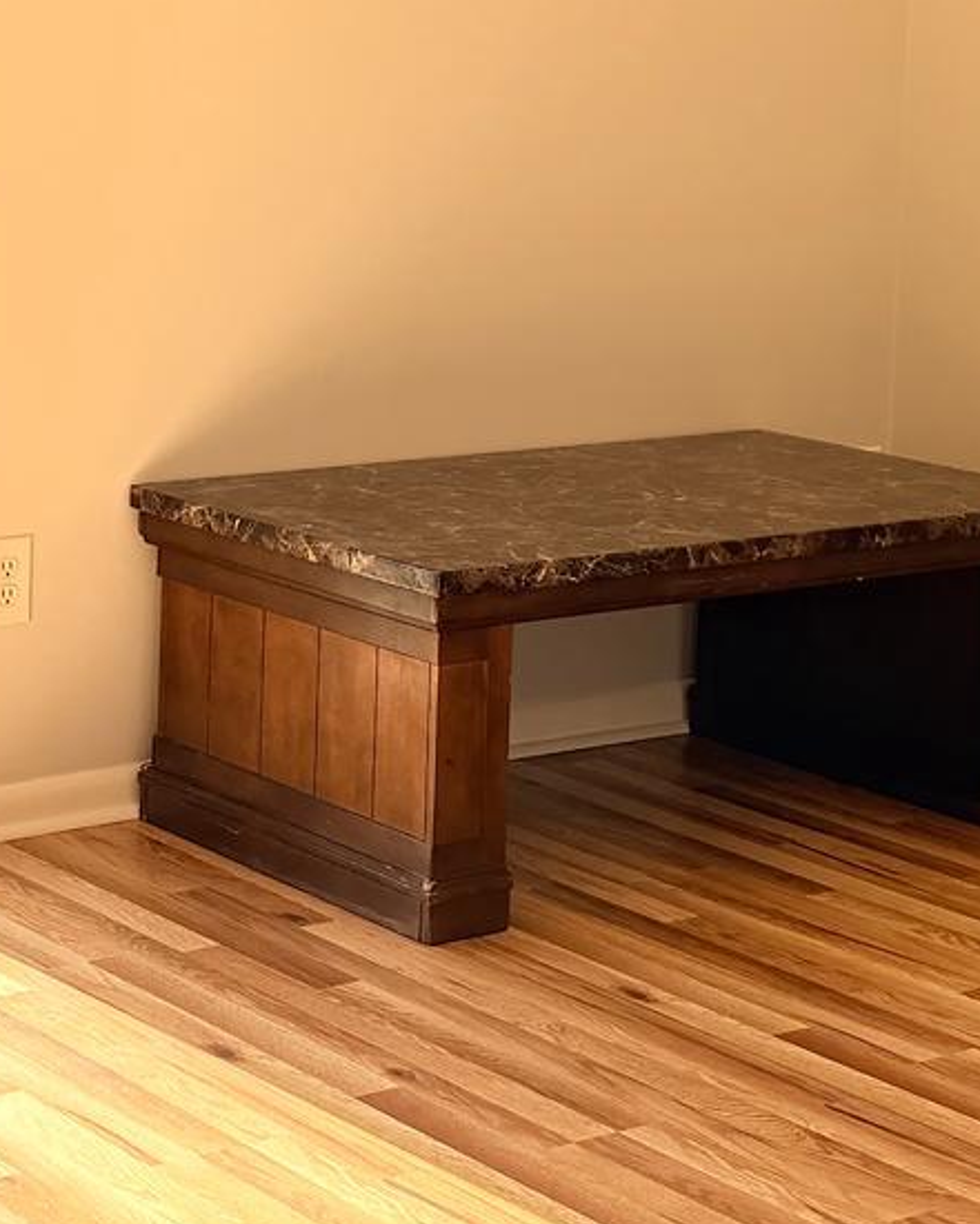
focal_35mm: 87
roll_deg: -0.3
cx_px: -64
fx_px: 3153
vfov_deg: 21.6
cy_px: 204
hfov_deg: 17.2
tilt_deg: -6.1
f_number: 1.78
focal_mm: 6.76
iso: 100
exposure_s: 1/643
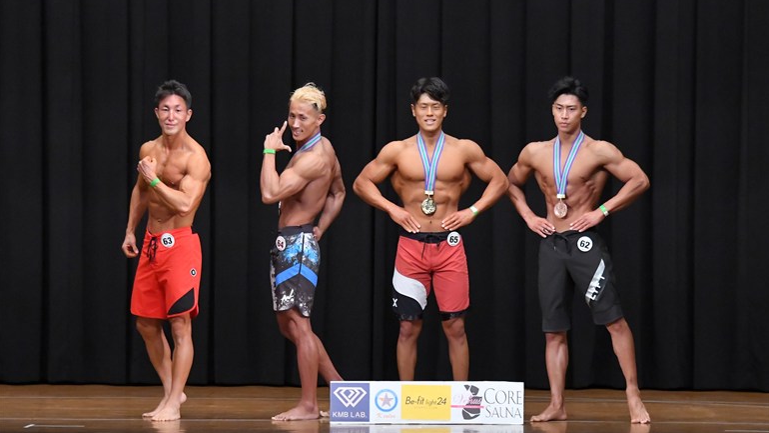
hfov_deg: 12.2
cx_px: 385
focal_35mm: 177
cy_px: 245
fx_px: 3609
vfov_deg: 6.9
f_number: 5.6
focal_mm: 112
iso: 8000
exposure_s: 1/400
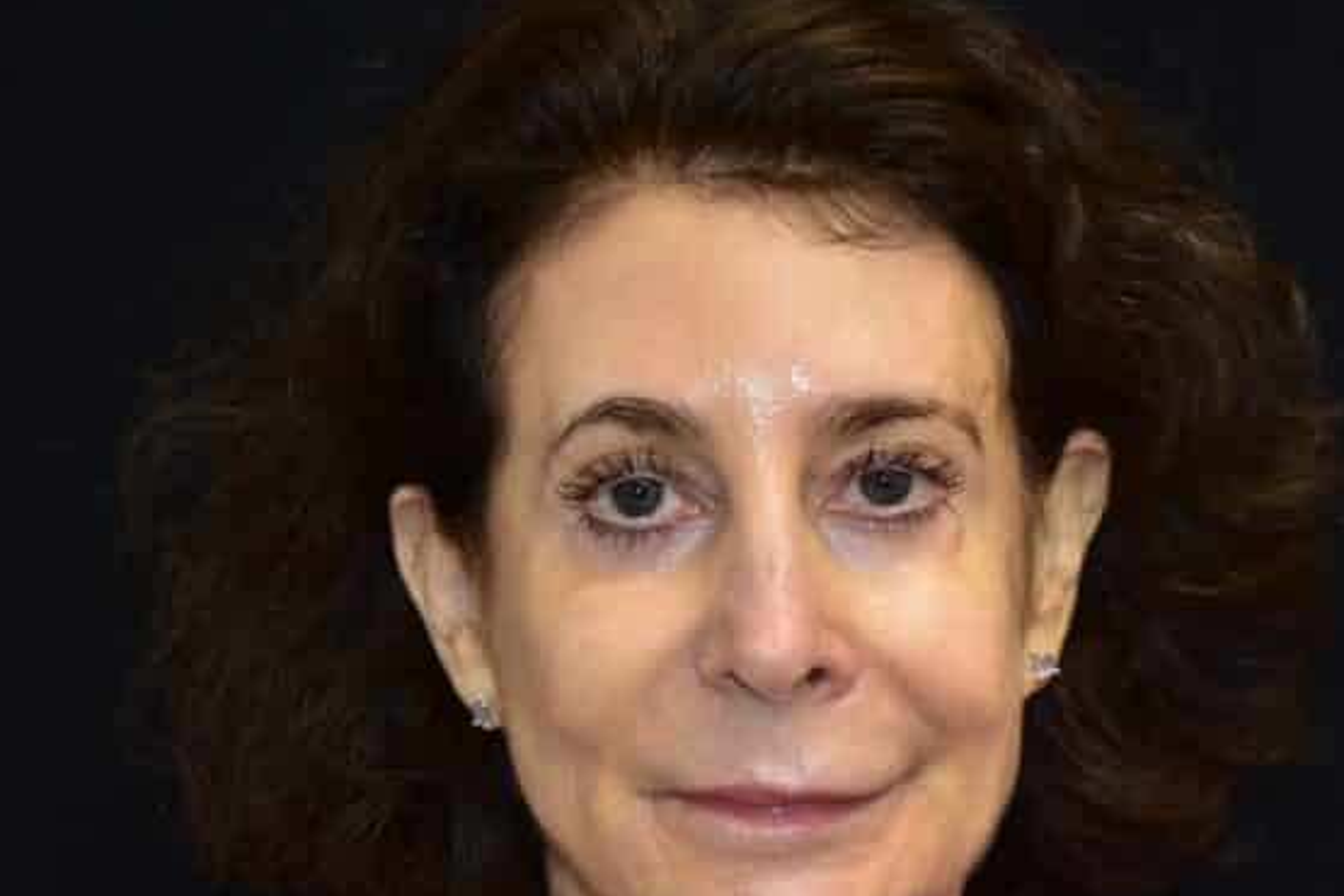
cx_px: 792
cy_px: 610
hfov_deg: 24.4
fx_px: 3098
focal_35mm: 83
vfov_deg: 16.4
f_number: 4
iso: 400
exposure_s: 1/60
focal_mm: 40
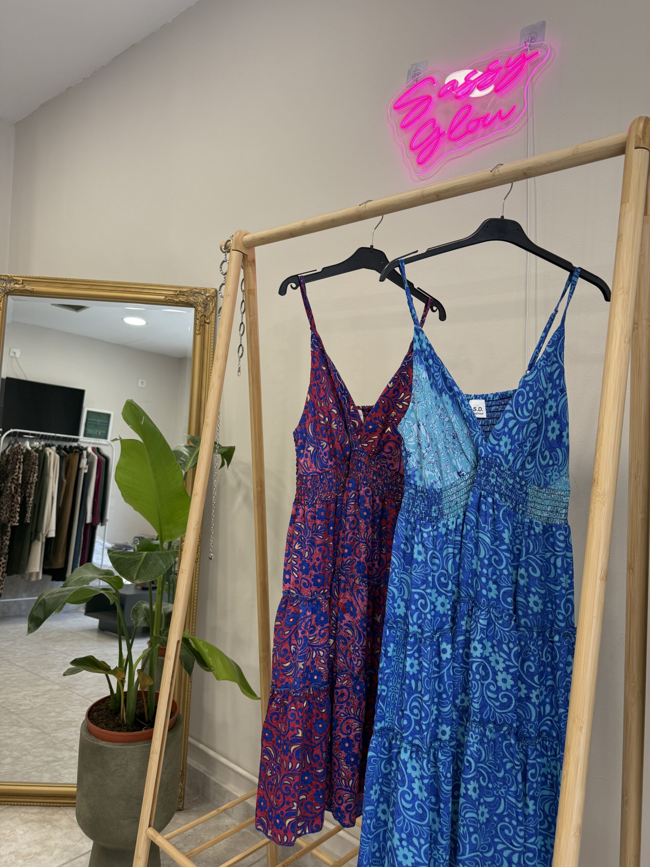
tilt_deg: +0.1
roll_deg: -3.7
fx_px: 601
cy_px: 434
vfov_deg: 71.6
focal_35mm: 24
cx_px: 325
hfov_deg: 56.8
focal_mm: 6.76
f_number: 1.78
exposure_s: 1/122
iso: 100
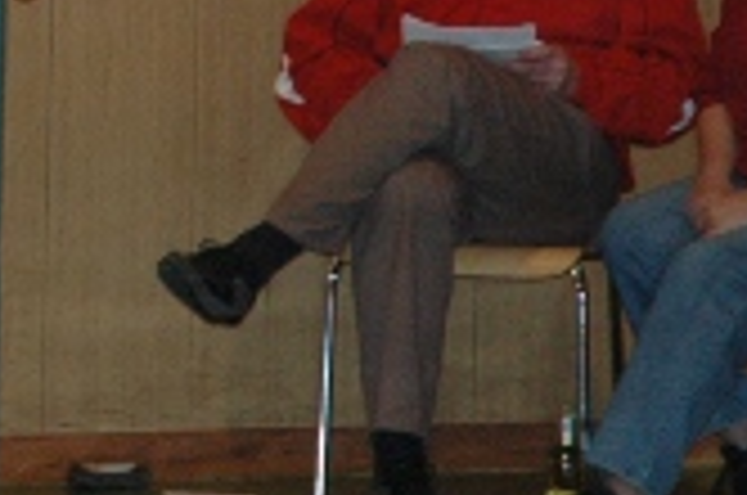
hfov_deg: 5.0
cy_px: -351
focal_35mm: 406
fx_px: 8408
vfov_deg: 3.4
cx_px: -504
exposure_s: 1/60
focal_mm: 70
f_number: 4.5
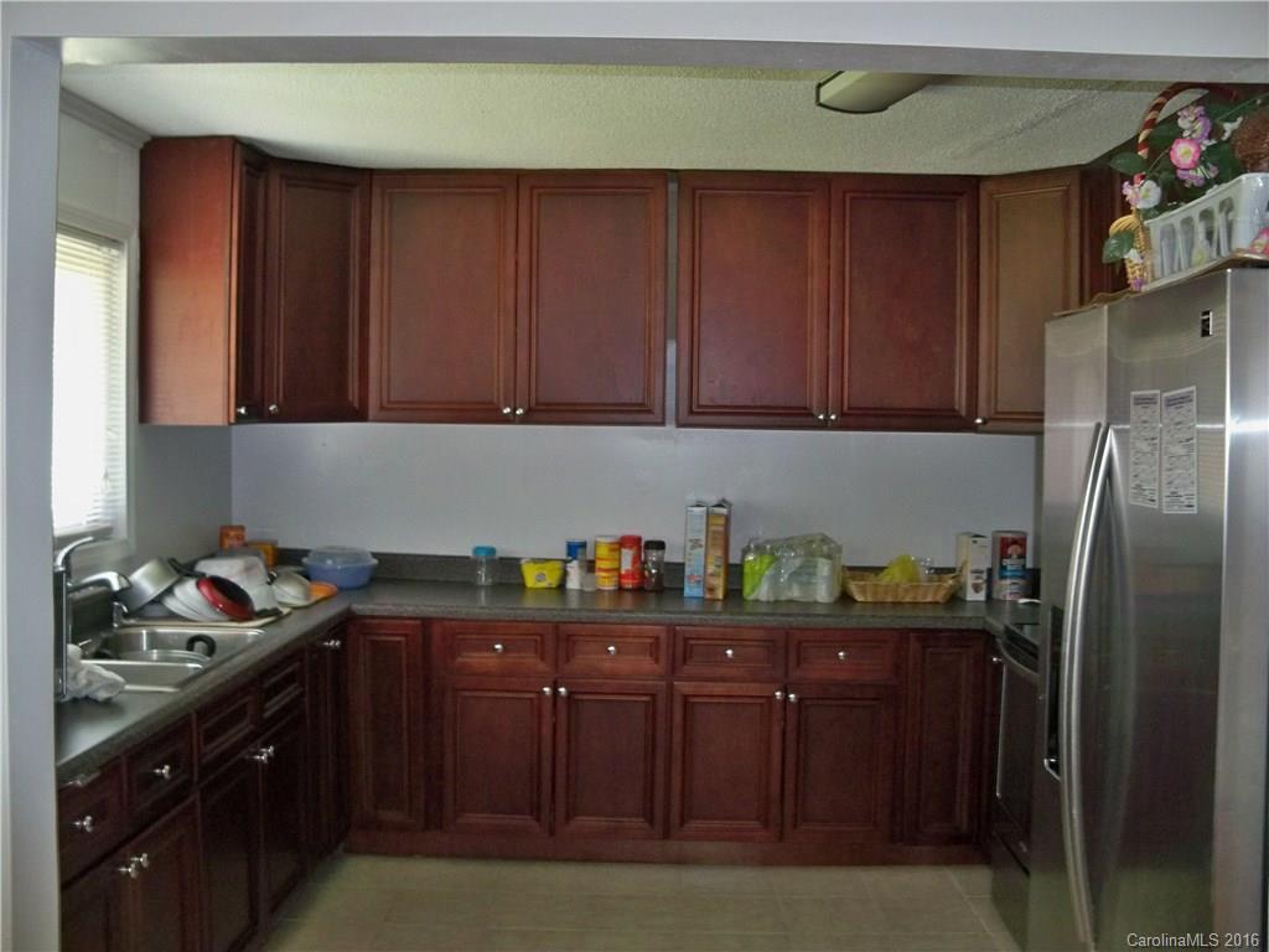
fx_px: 1283
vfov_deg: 40.7
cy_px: 476
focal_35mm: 35
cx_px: 634
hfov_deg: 52.6
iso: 200
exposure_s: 1/30
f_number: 3.5
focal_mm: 6.2
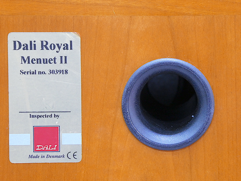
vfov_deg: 5.9
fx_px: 1741
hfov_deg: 7.9
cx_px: 120
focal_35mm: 250
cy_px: 90
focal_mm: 44.8
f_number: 5.6
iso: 200
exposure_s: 1/3.2
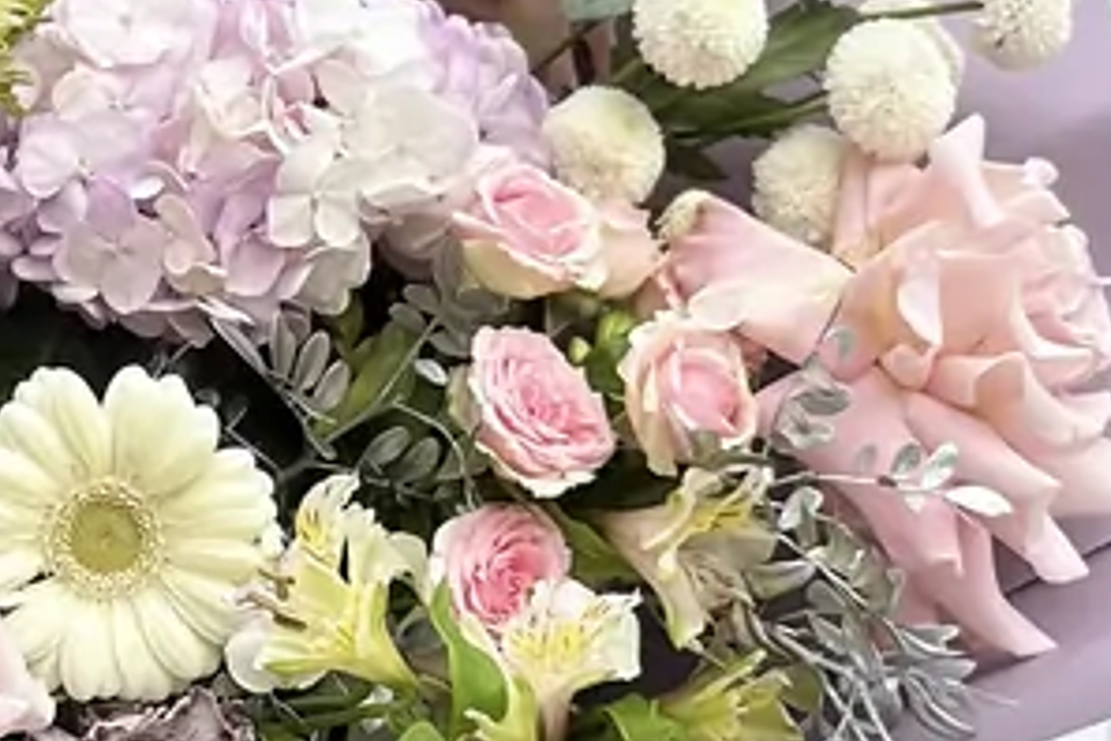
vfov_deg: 6.8
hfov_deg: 10.1
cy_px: 516
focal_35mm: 202
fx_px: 6233
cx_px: -4
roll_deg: +1.9
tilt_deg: -8.9
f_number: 1.78
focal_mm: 6.86
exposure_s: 1/1541
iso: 80
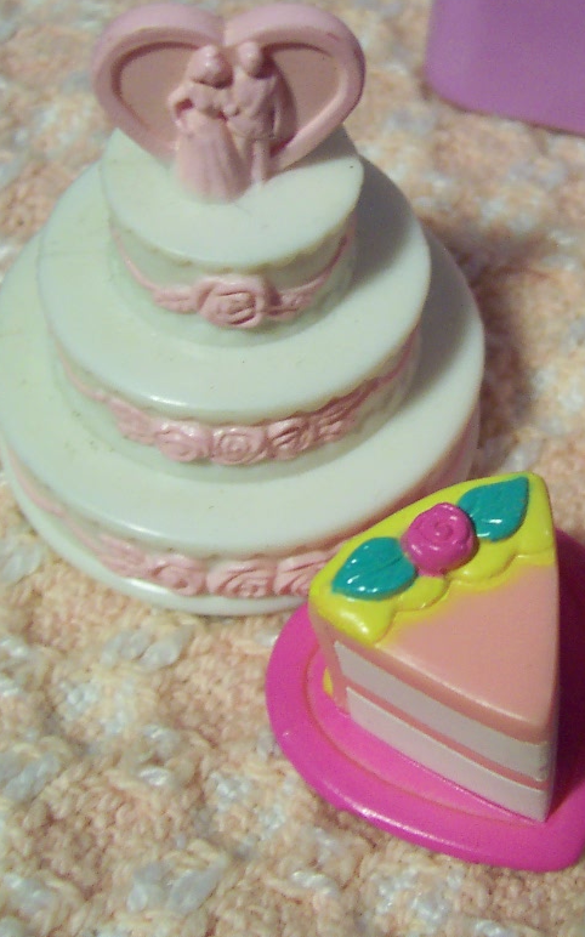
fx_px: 1557
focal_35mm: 61
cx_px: 519
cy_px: 394
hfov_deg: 20.9
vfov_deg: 33.4
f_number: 2.8
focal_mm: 5.6
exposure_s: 1/30
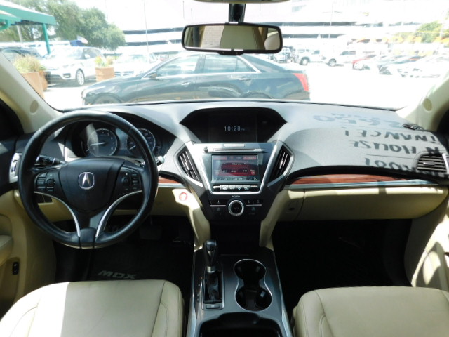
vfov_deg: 58.9
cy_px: 168
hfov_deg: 73.9
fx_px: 298
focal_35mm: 23
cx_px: 224
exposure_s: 1/250
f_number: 3
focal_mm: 4
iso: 125
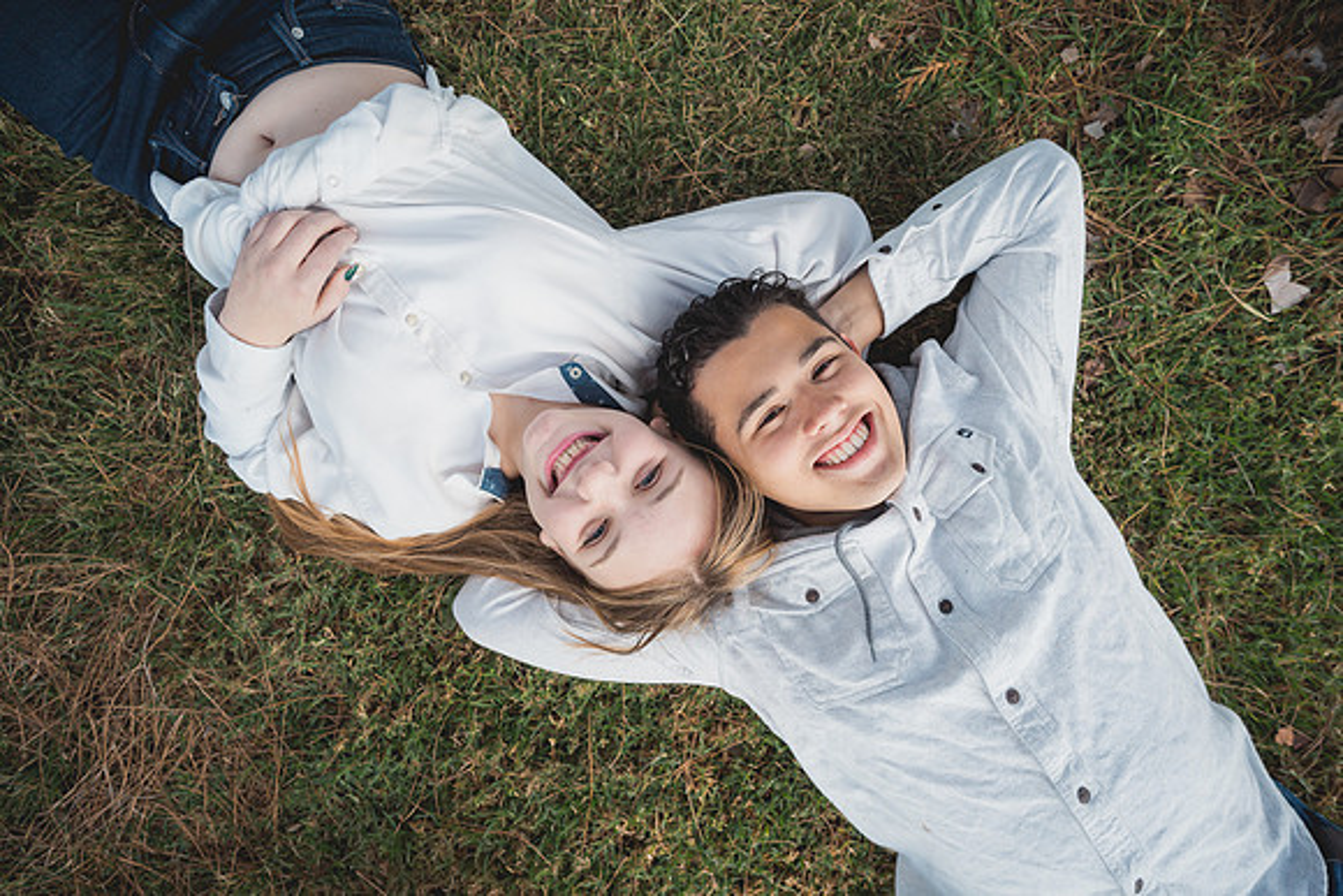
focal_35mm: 18
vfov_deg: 67.4
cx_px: 672
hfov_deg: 90.0
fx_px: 672
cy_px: 448
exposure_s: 1/1000
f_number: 2.8
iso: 250
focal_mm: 18
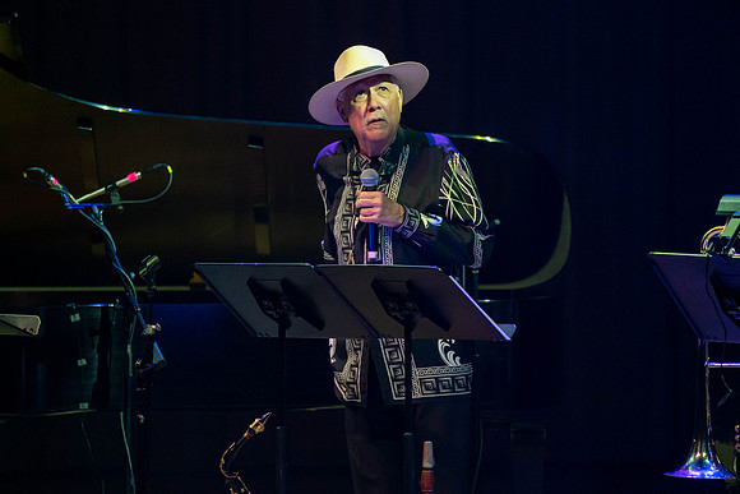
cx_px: 370
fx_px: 8224
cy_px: 247
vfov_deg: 3.4
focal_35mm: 400
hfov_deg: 5.2
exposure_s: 1/250
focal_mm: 400
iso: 3200
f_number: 5.6
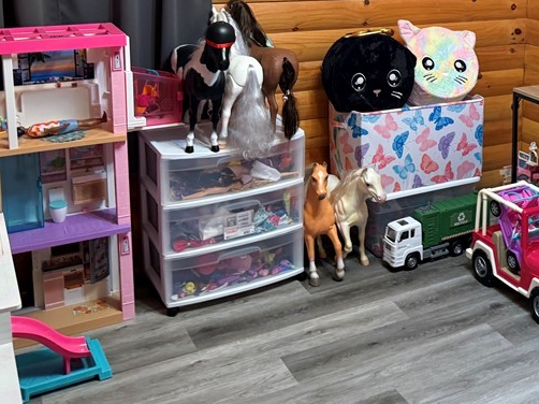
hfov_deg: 36.9
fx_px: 763
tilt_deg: -6.1
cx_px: 466
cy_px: 46
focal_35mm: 49
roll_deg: -0.4
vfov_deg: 28.6
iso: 400
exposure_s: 1/60
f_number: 1.78
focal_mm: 6.76
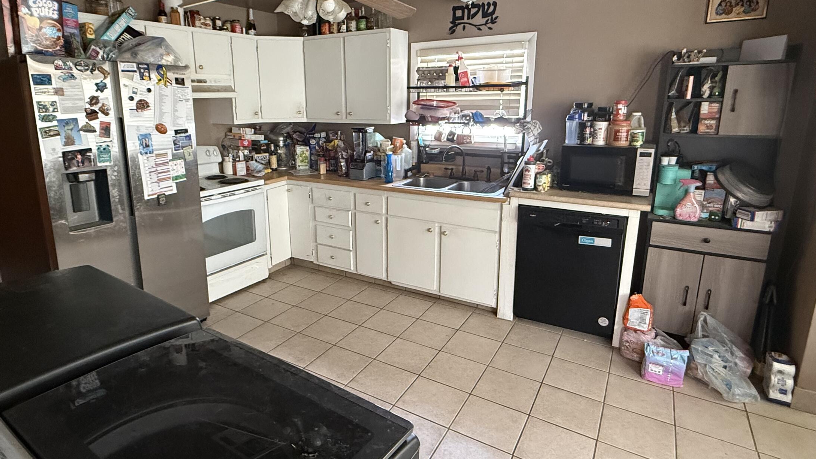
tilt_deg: -12.4
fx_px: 454
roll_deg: +0.5
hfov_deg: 83.5
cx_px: 363
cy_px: 197
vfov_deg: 53.4
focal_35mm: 21
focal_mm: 2.22
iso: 800
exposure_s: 1/60
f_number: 2.2
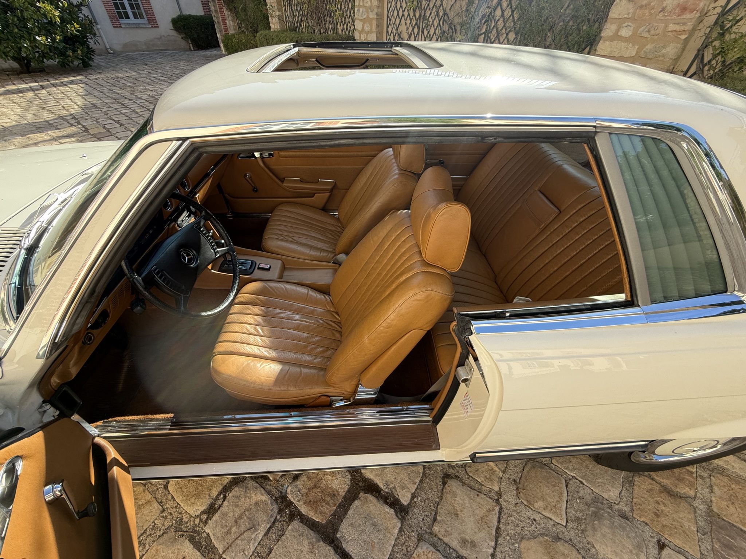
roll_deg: -0.4
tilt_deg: -40.1
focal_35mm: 14
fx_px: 302
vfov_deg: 85.7
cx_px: 373
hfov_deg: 102.1
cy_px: 280
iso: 64
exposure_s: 1/351
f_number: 2.2
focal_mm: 2.22
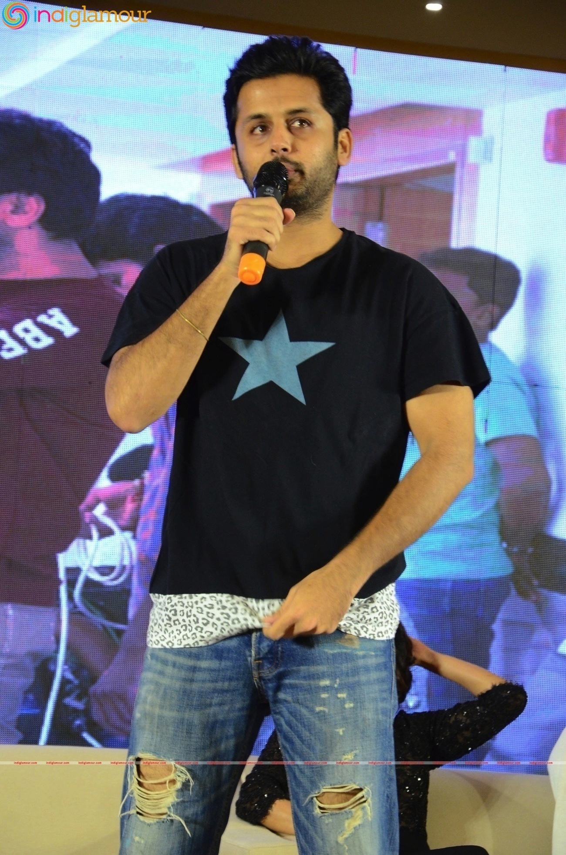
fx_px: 3021
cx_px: 283
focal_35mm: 128
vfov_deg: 16.1
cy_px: 428
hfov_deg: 10.7
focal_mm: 85
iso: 2000
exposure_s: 1/80
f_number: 5.6
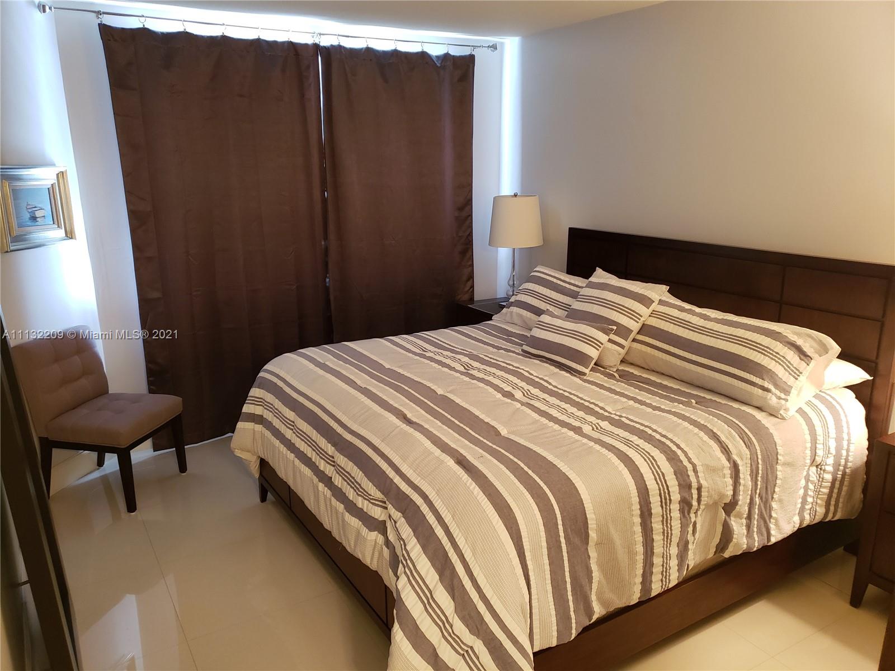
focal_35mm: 26
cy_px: 336
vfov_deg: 53.1
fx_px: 672
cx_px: 448
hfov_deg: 67.3
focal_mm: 4.3
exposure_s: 1/20
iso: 250
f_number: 1.5
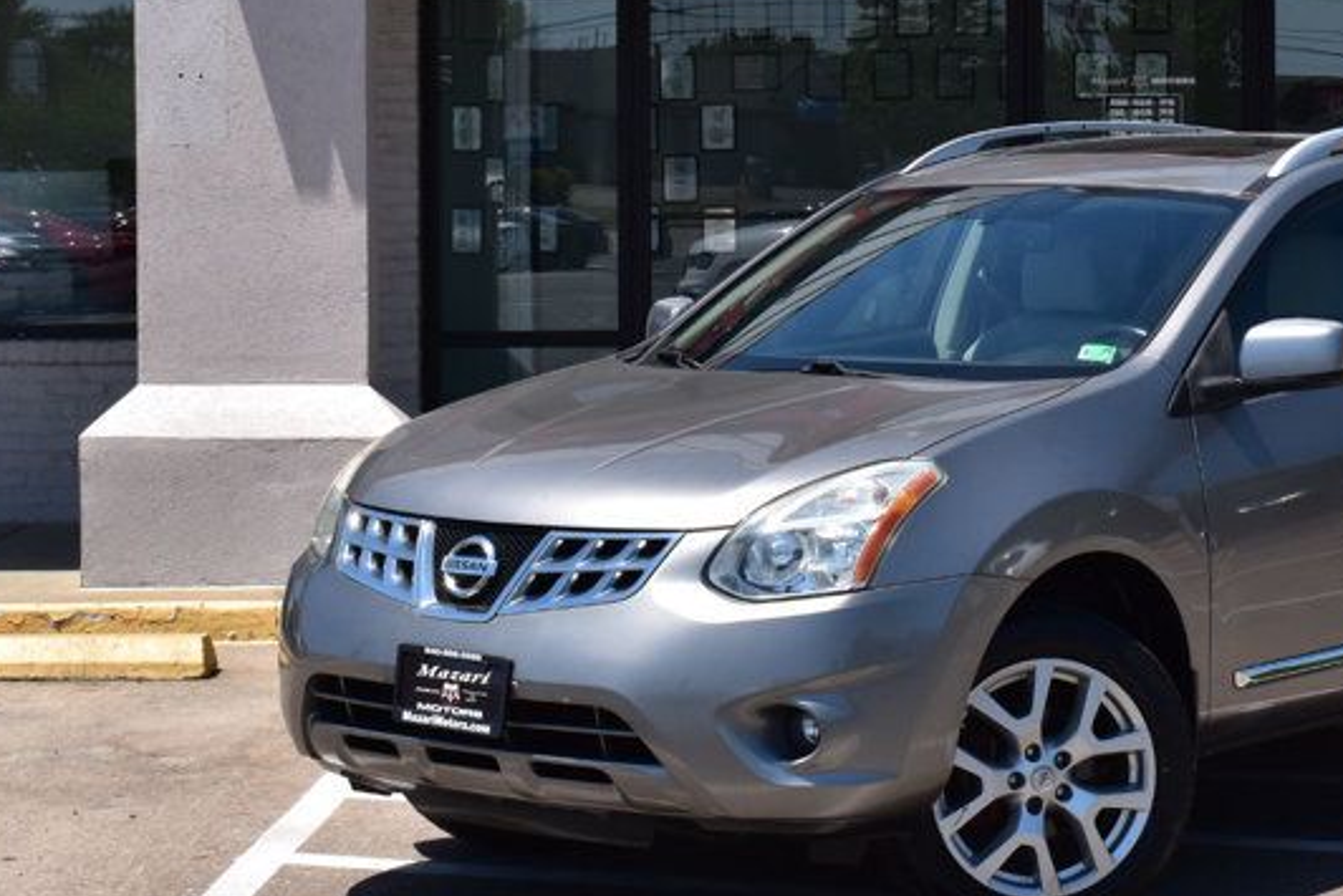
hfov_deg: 20.1
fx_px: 3767
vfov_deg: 13.5
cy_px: 303
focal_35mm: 101
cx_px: 977
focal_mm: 35
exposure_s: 1/500
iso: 360
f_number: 11
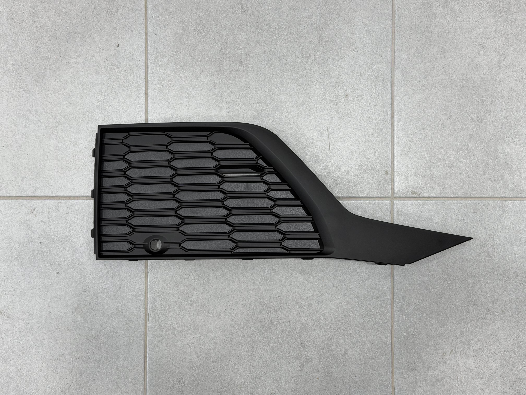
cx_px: 263
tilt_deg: -89.1
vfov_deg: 30.3
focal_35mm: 48
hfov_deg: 39.7
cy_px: 198
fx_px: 729
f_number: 1.78
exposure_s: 1/125
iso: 50
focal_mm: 6.76
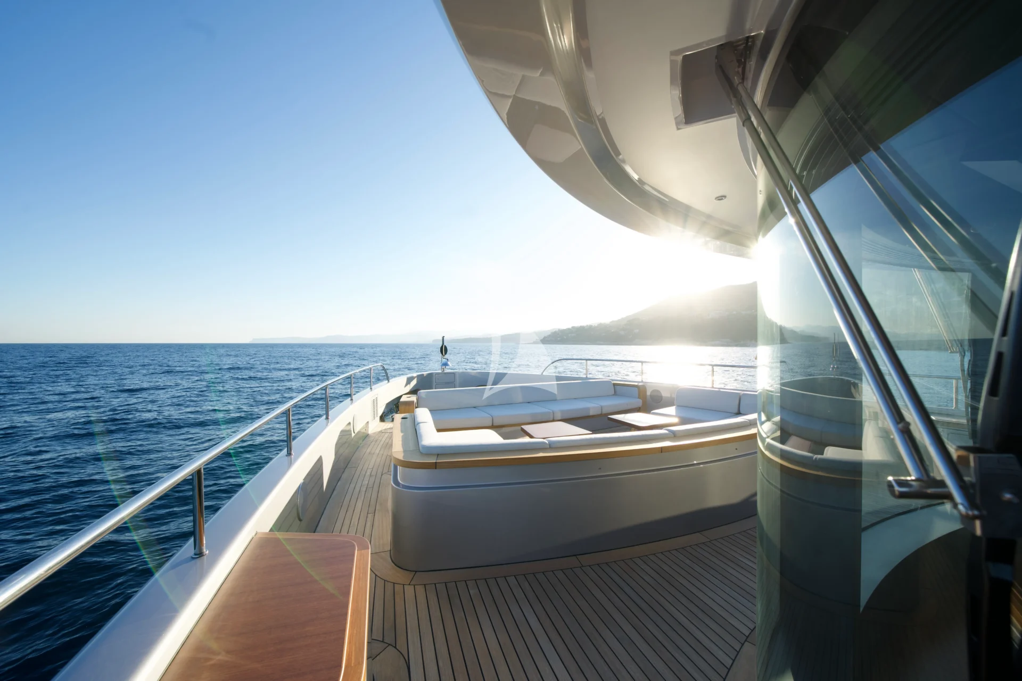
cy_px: 340
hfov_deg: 108.3
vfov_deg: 85.4
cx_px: 511
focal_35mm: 13
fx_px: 369
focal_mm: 13
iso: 100
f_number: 7.1
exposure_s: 1/125
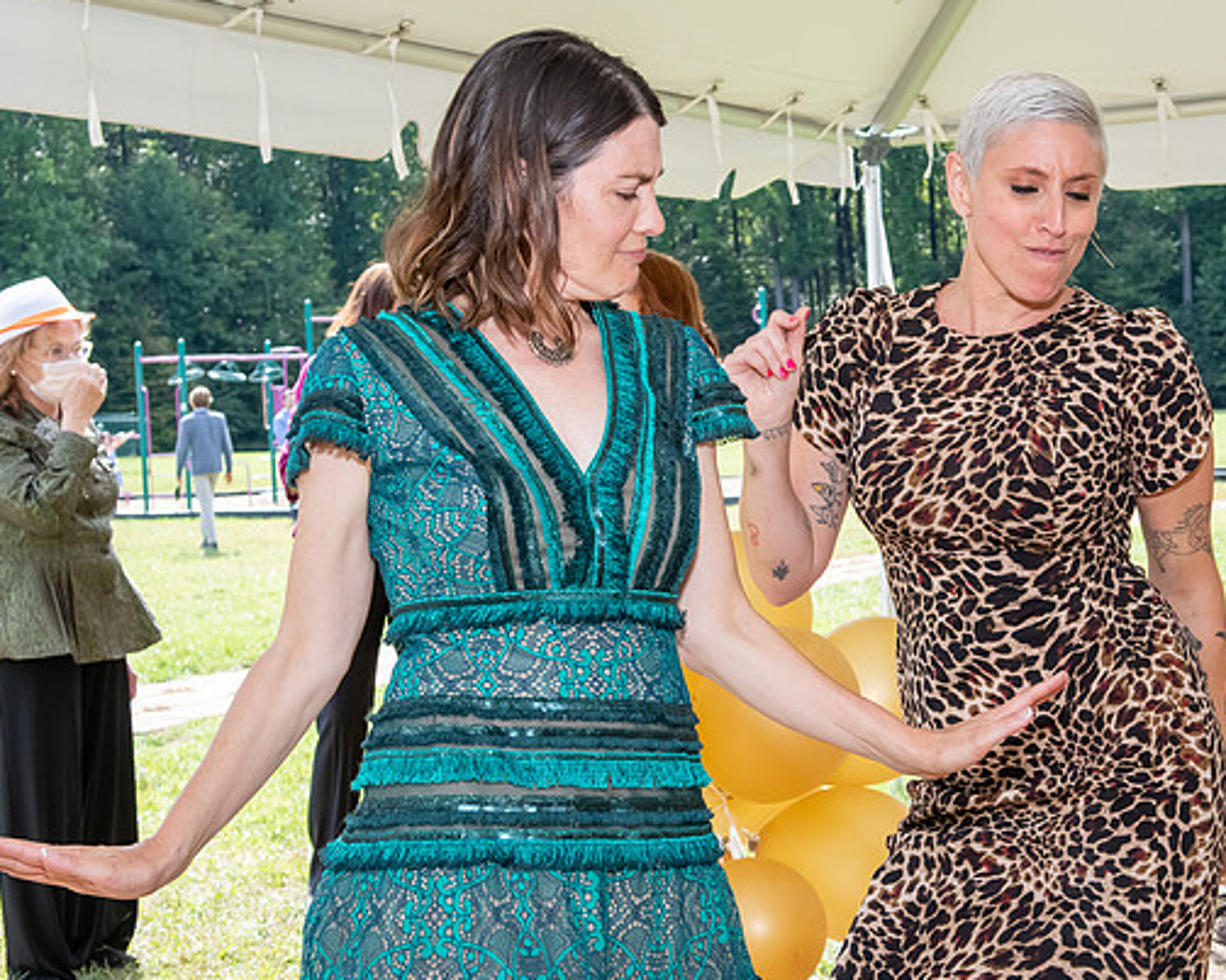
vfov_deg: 23.8
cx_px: 873
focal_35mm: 64
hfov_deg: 29.3
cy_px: 427
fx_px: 2321
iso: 400
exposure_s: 1/250
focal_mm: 31
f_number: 6.3
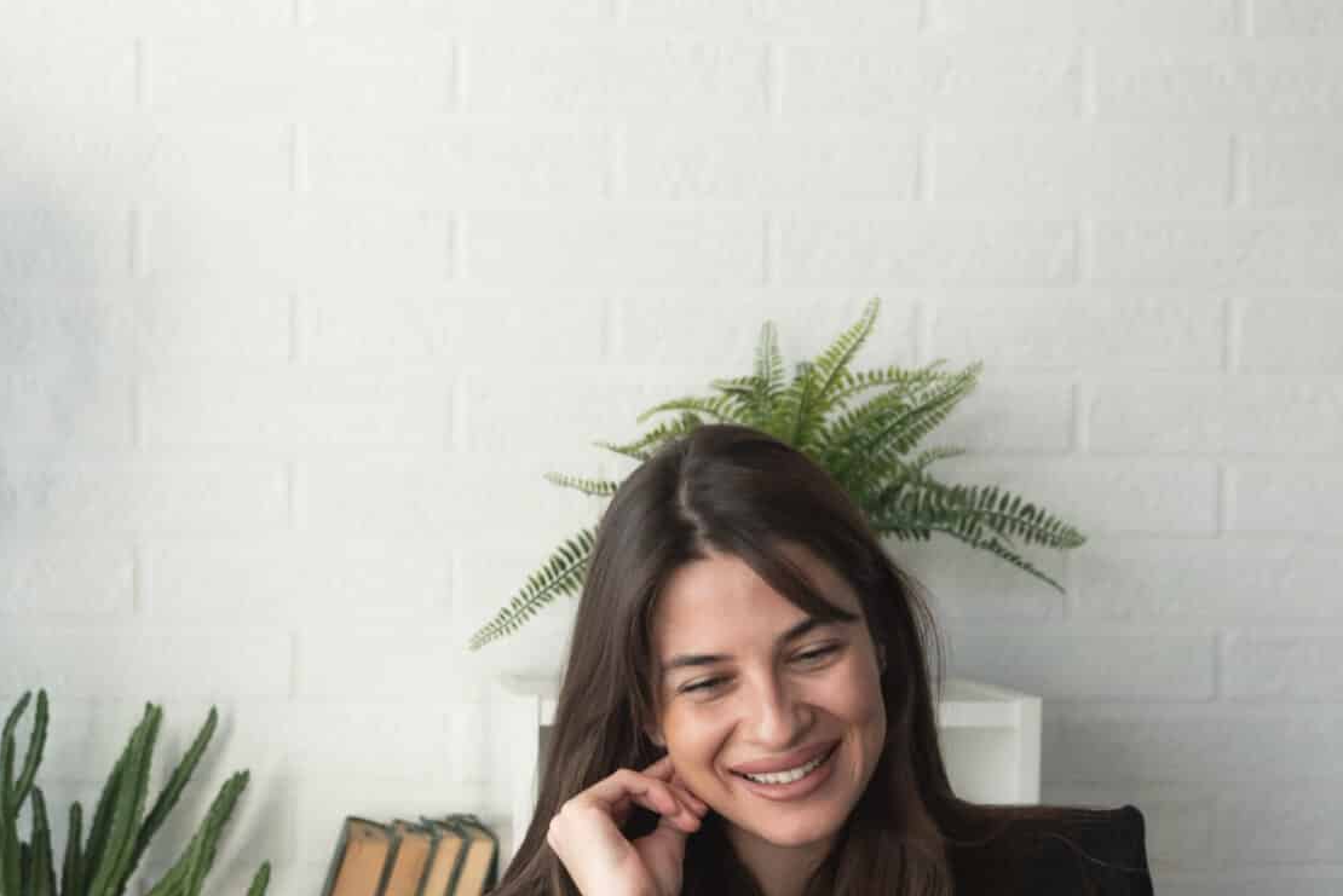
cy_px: 828
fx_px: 3097
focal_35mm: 83
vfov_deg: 16.2
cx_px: 462
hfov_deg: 24.4
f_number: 5.6
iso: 250
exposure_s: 1/80
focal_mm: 36
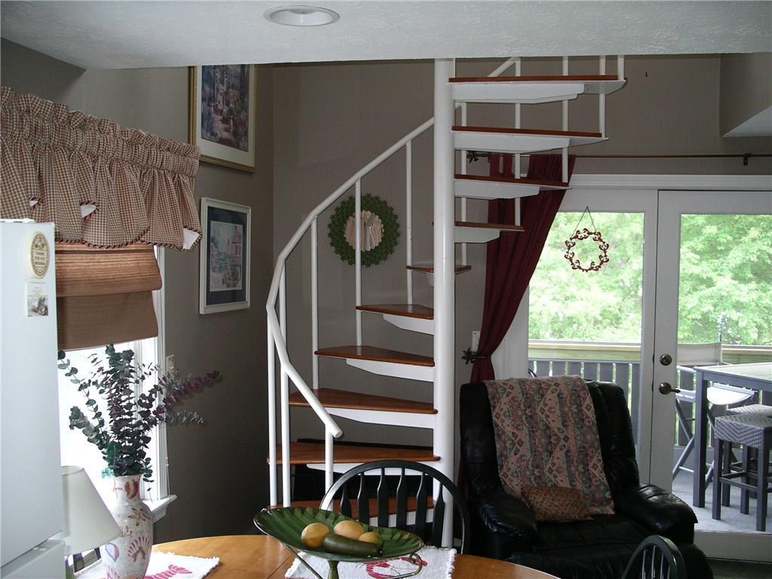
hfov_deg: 50.1
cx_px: 386
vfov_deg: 38.7
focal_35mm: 37
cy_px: 290
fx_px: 825
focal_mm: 7.8
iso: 200
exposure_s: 1/40
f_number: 2.8
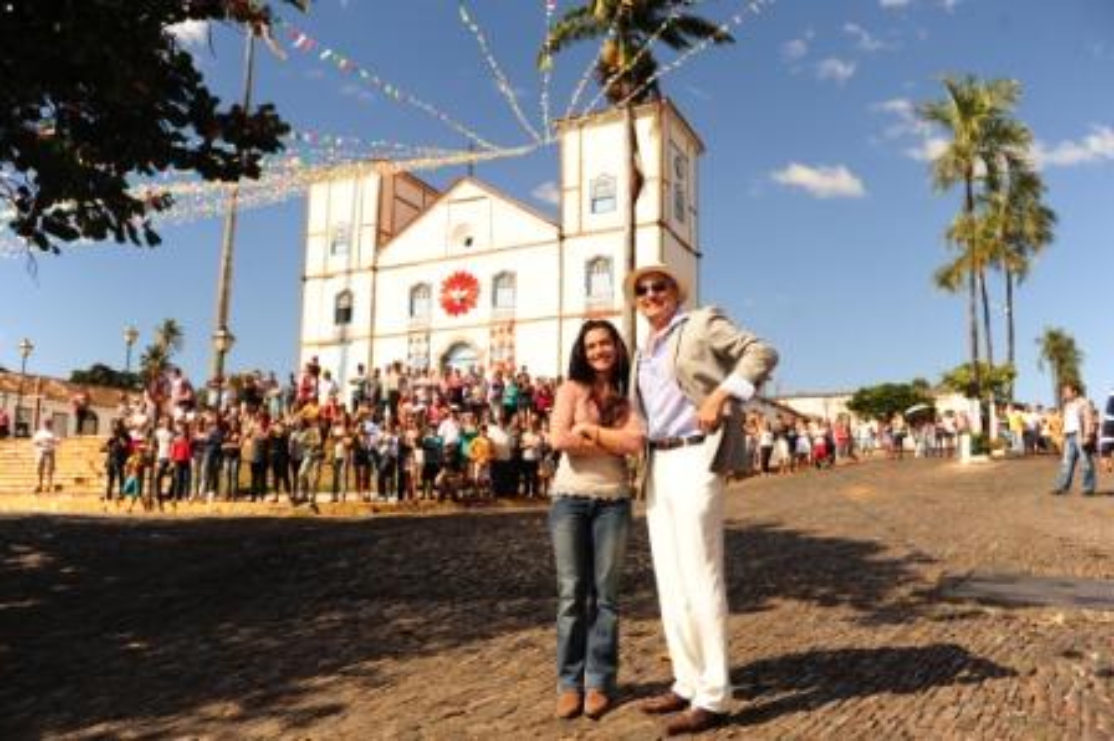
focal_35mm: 29
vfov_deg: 44.9
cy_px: 370
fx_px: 897
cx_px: 557
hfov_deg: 63.7
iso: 200
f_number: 4
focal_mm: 29
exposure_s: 1/1600
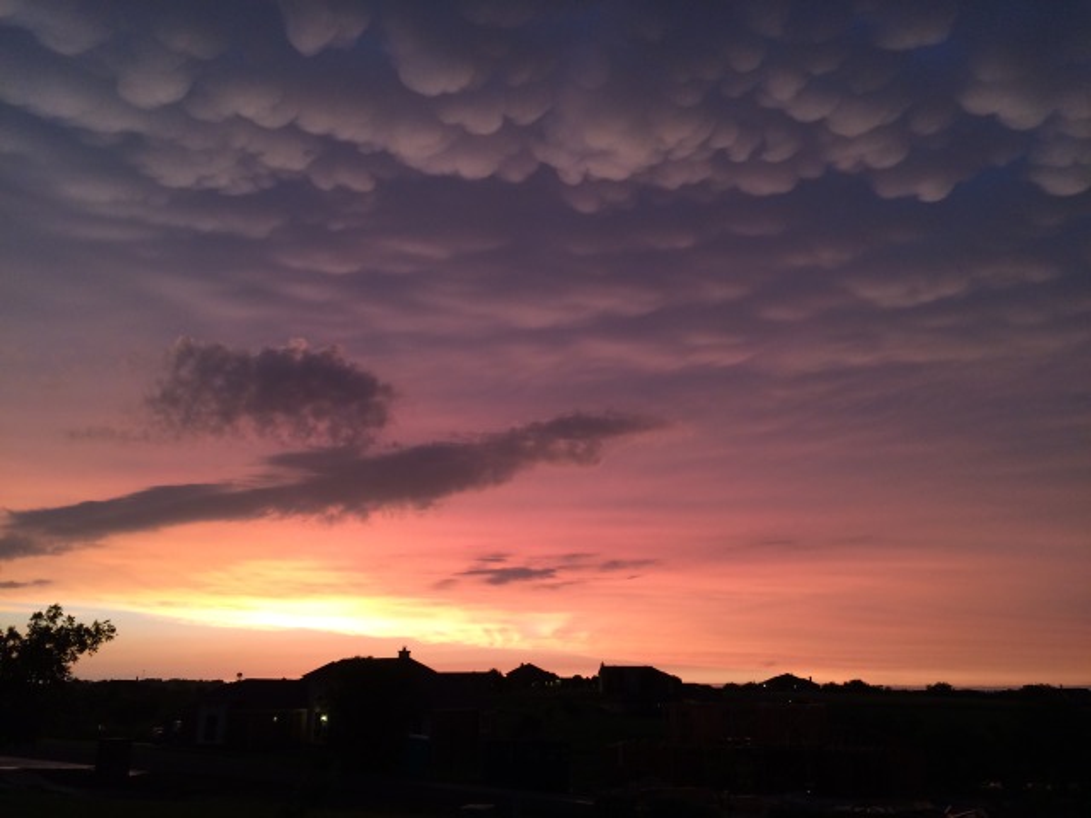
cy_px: 409
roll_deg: +0.3
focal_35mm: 29
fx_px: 914
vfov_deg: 48.2
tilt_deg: +16.3
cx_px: 546
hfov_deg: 61.7
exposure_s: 1/30
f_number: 2.2
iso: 80
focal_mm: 4.15
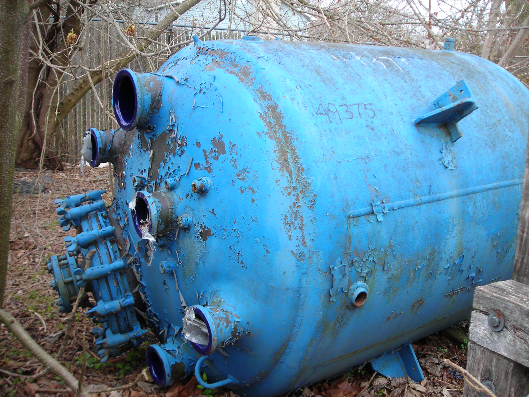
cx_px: 264
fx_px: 581
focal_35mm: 38
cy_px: 198
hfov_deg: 49.0
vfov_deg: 37.7
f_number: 3.2
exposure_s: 1/42.1
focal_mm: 6.3
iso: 50
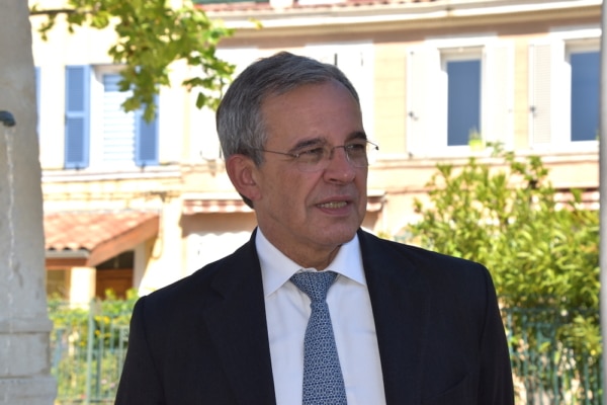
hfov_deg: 23.4
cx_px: 304
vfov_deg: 15.7
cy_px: 202
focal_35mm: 87
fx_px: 1467
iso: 100
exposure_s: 1/200
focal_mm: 58
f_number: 10
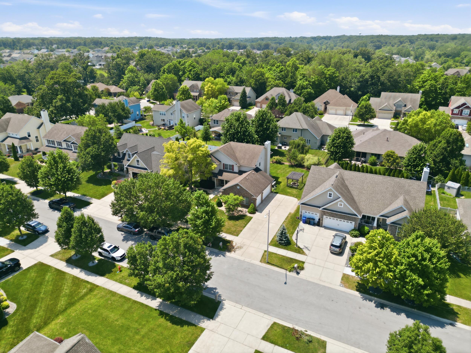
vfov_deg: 56.8
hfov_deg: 71.6
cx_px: 236
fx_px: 327
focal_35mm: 24
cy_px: 176
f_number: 1.7
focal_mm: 6.7
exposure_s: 1/2500
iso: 130
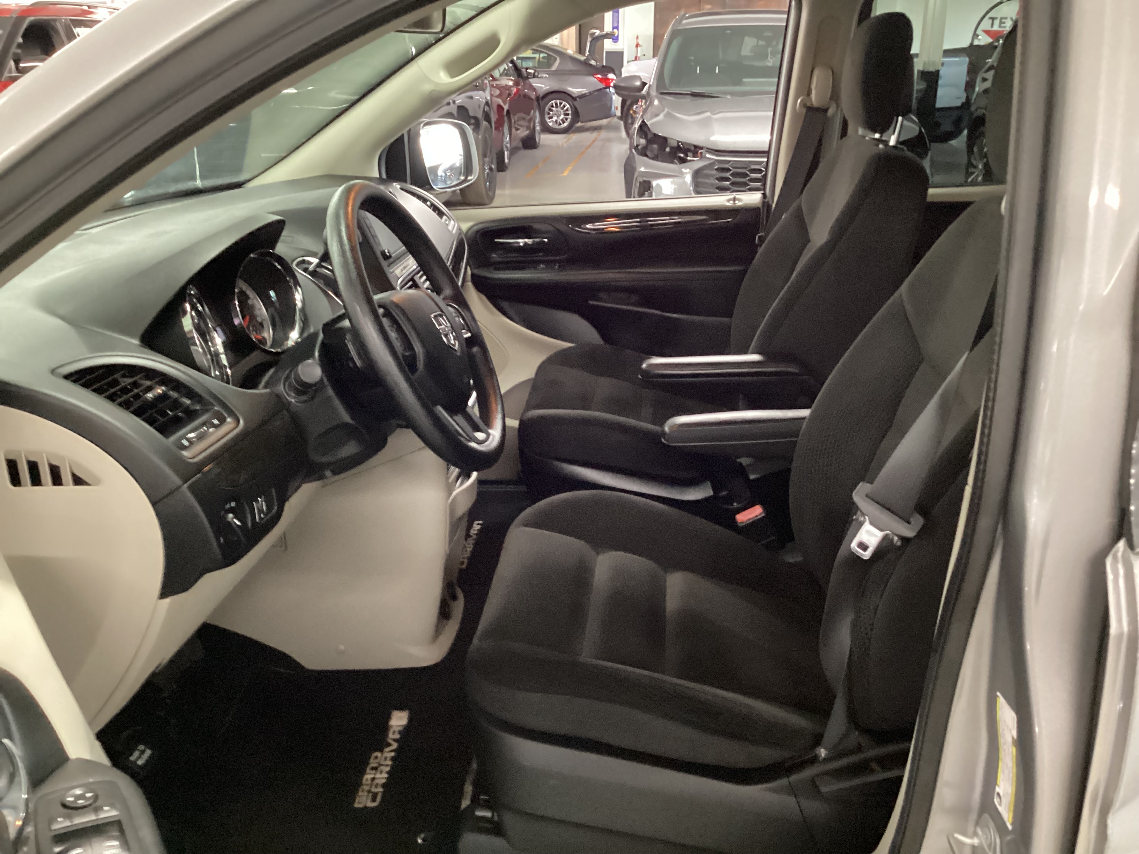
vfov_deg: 45.4
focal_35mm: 31
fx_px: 1020
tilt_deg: -21.9
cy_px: 427
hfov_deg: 58.4
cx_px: 570
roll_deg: -1.2
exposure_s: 1/24
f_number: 2.4
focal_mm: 3.3
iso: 640
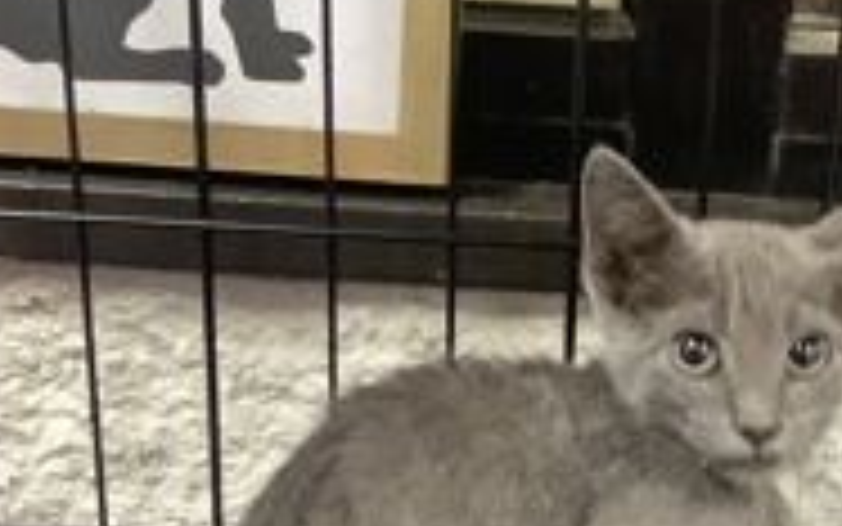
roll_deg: -2.8
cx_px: 588
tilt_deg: -22.1
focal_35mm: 74
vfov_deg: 17.3
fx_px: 1699
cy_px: 517
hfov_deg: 27.6
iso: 320
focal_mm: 3.3
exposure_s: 1/30
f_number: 2.4
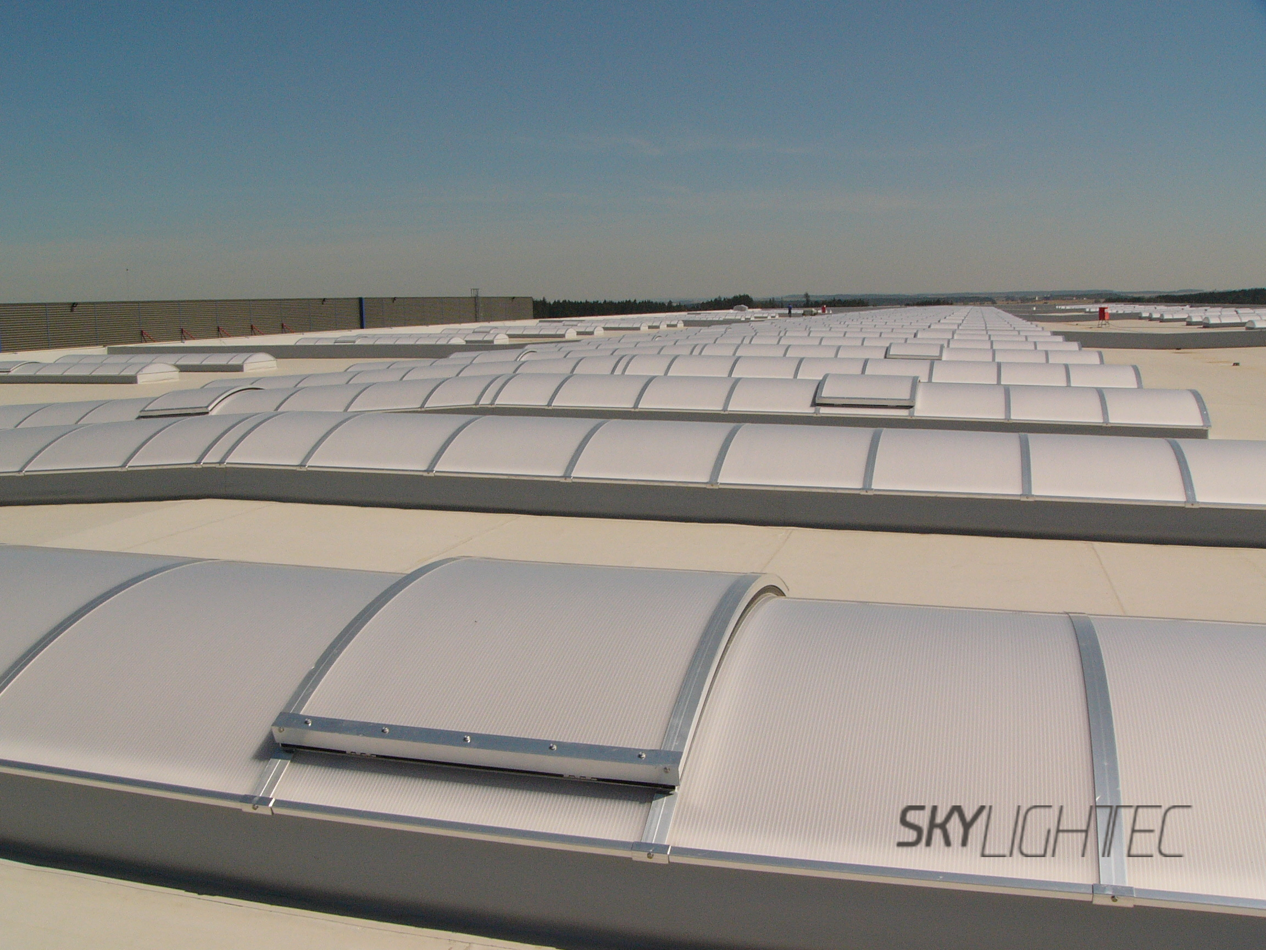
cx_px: 633
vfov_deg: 39.7
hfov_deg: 51.4
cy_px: 475
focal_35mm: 36
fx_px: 1317
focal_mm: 6
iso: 100
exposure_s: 1/1000
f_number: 7.3
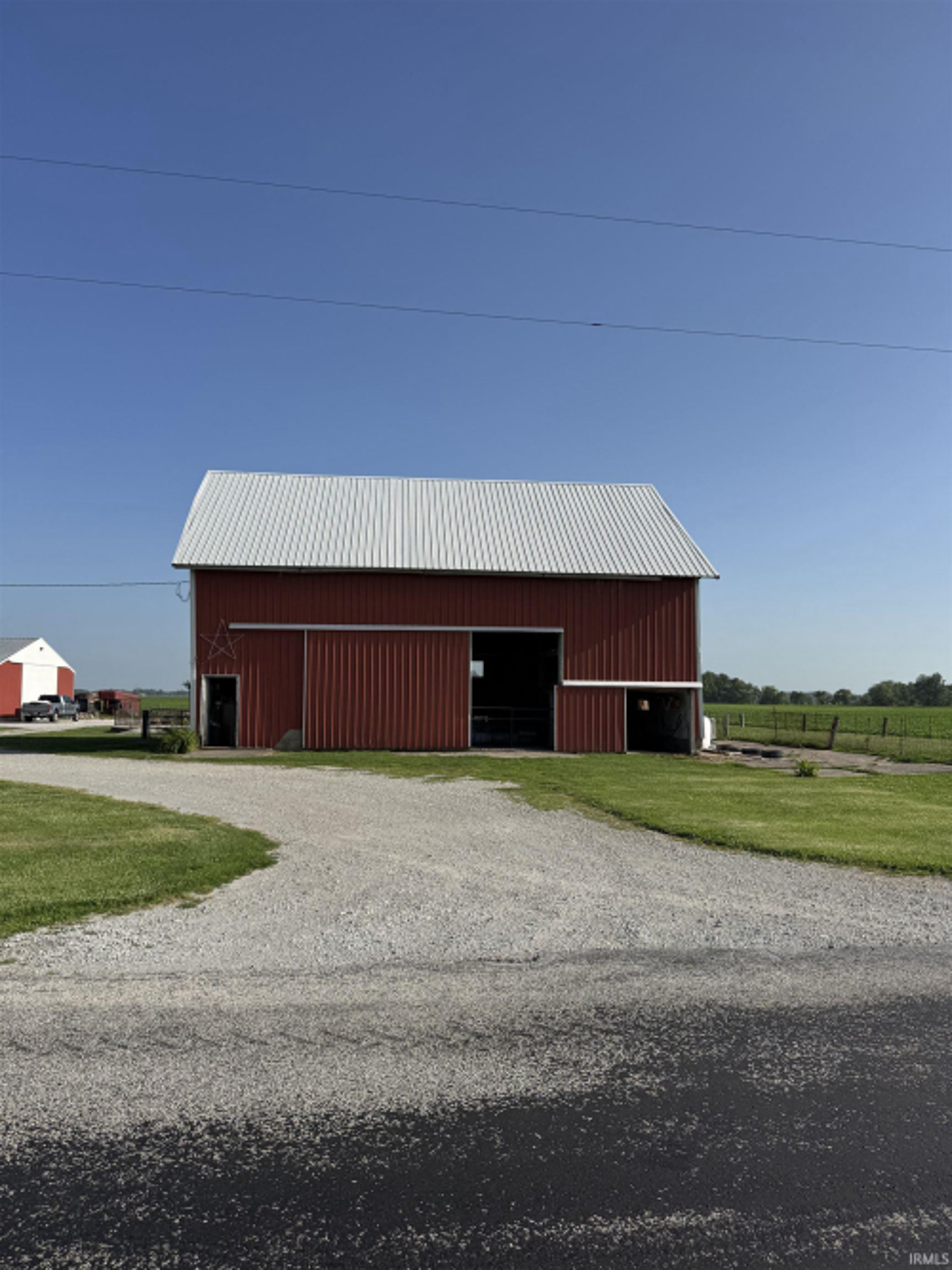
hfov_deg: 56.8
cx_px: 476
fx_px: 880
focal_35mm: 24
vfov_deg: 71.6
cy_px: 635
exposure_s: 1/5814
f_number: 1.78
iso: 80
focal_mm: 6.76
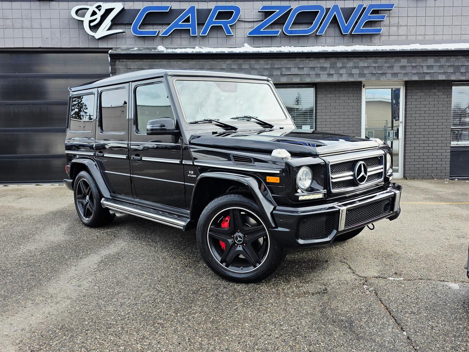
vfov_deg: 58.9
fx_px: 312
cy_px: 176
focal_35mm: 23
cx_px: 234
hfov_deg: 73.9
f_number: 1.7
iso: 80
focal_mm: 6.3
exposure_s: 1/5000
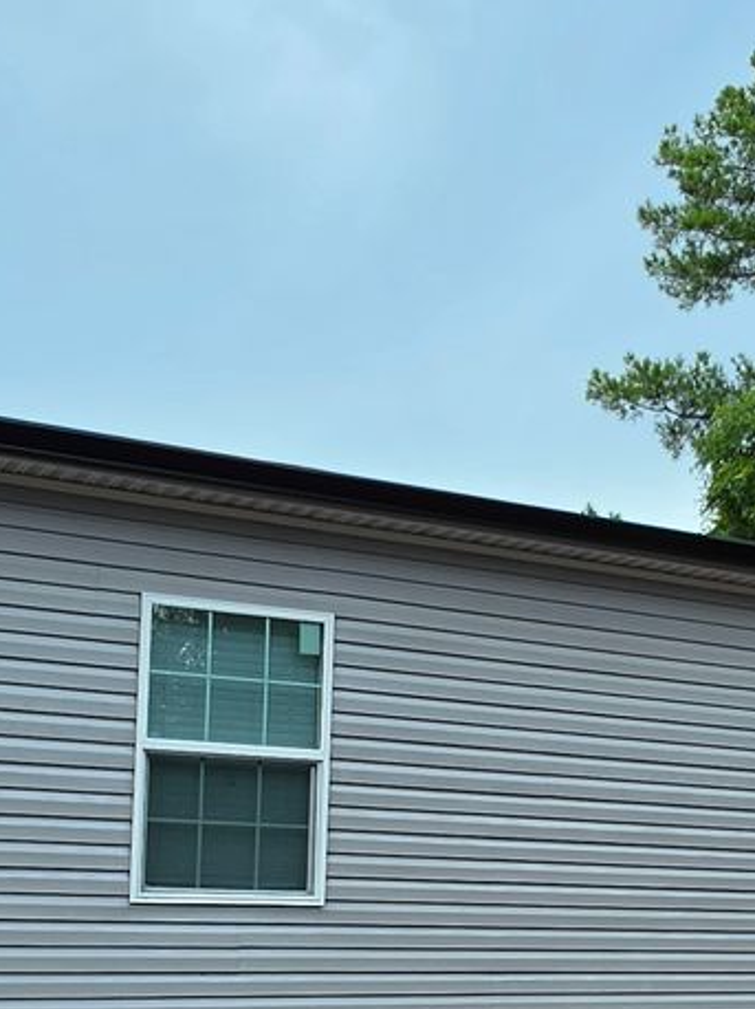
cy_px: 840
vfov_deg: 34.8
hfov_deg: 27.3
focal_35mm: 53
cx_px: 508
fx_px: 1543
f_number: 1.9
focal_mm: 2.2
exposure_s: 1/675
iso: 32
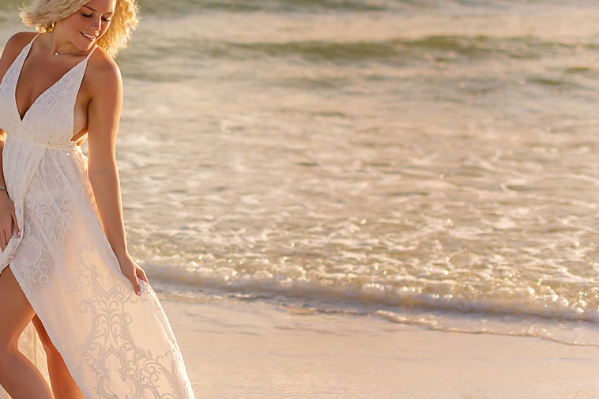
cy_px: 128
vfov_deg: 13.8
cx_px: 60
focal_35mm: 99
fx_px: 1647
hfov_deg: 20.2
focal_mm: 50
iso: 160
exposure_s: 1/6400
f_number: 2
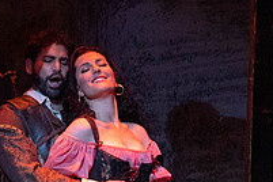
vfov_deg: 1.6
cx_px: -241
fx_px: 6627
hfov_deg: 2.4
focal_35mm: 874
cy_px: 94
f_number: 6.3
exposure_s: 1/250
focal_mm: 200
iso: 6400
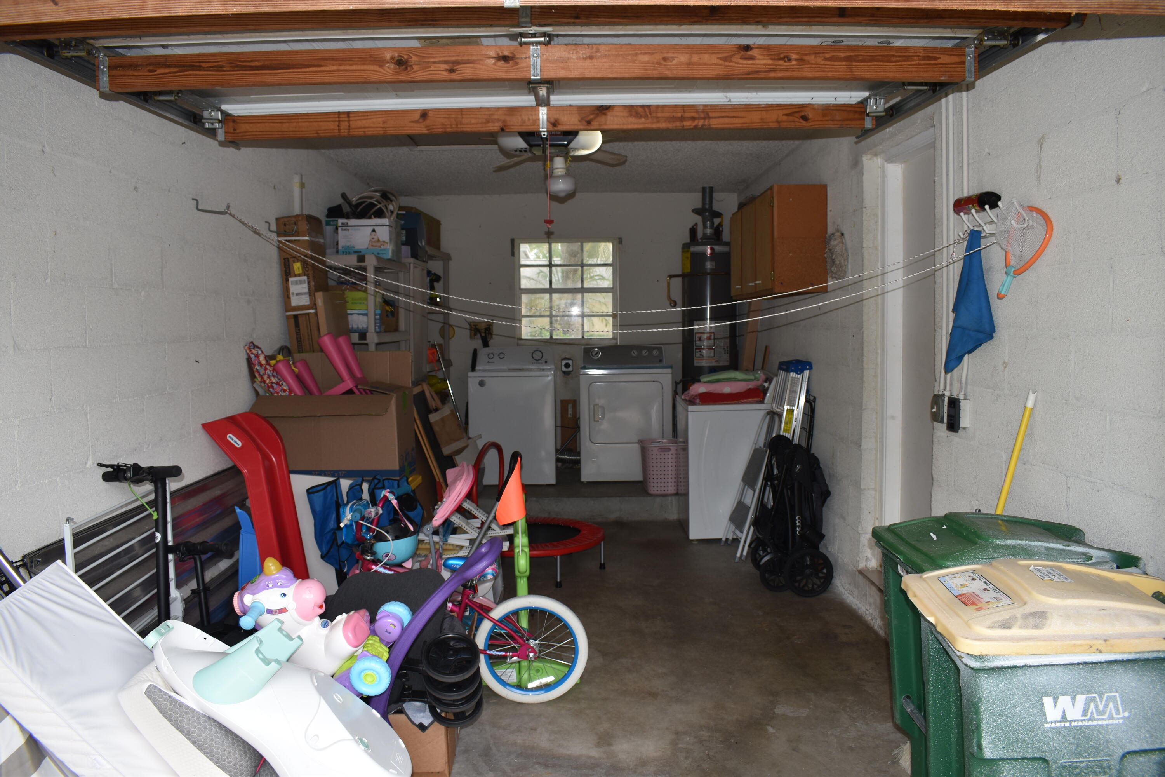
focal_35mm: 27
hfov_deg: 67.4
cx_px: 582
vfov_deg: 47.9
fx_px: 874
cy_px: 388
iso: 140
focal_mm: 18
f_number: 5.6
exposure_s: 1/125
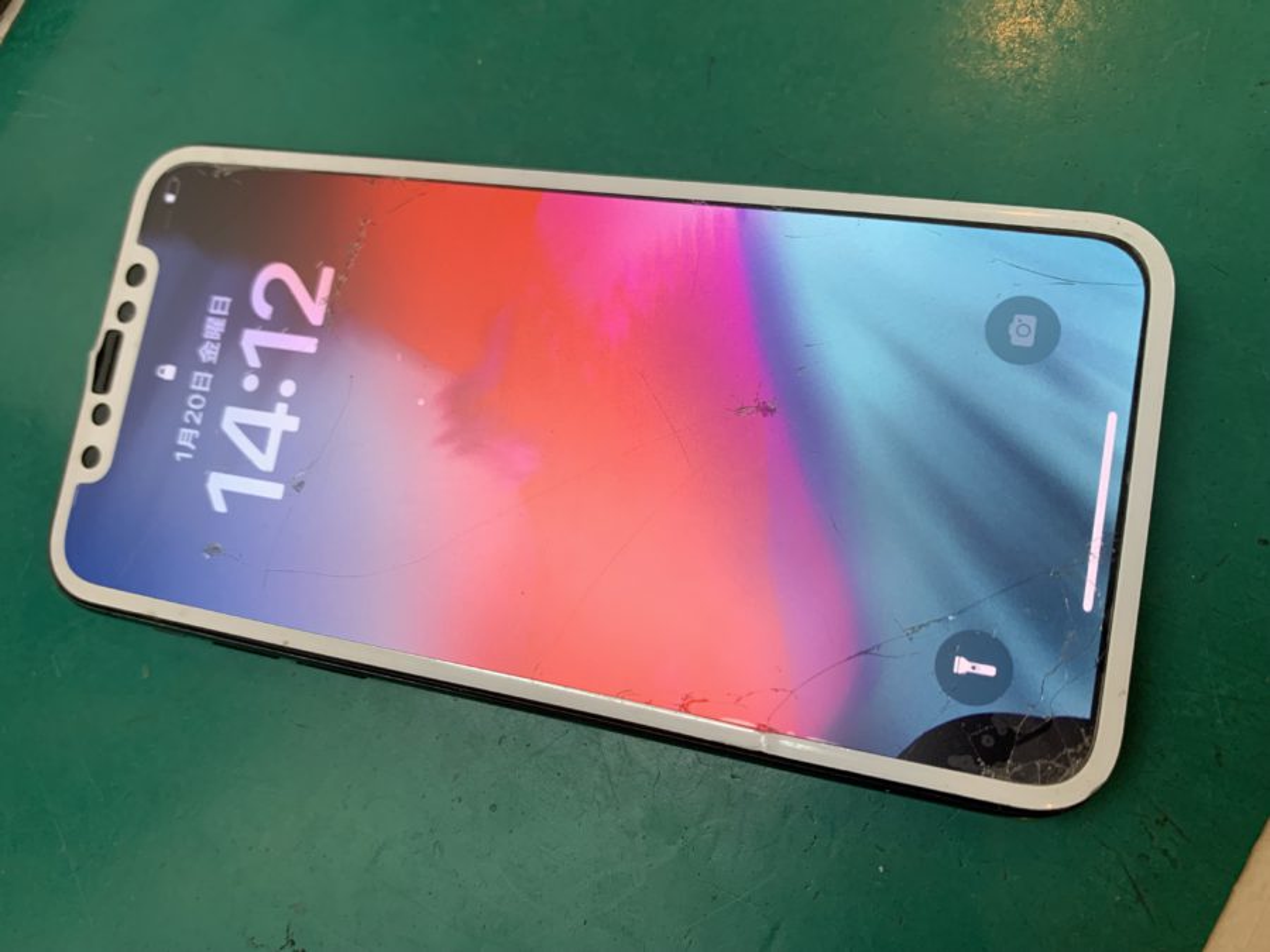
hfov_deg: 67.3
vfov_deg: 53.1
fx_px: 954
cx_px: 635
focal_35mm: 26
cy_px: 476
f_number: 1.8
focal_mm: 4.25
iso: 80
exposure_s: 1/100
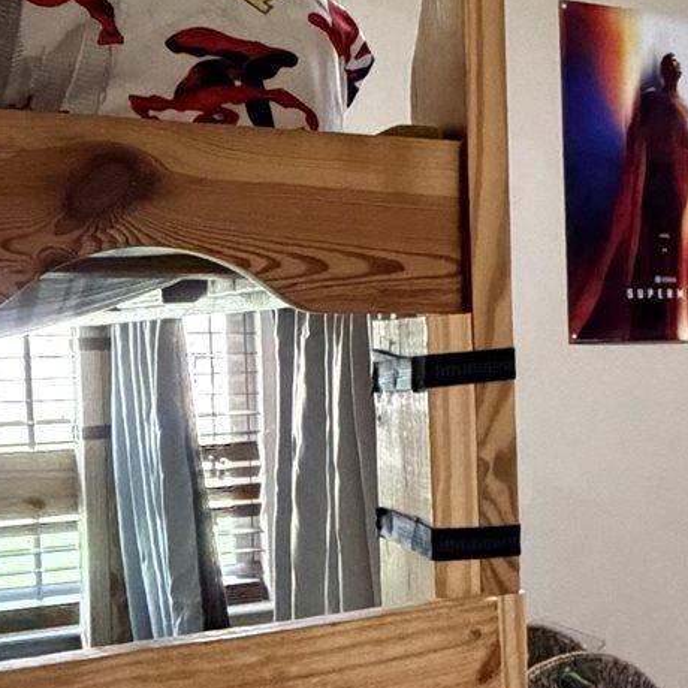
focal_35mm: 62
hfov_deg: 24.8
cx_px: 845
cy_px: 423
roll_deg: +0.4
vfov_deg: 27.6
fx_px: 1394
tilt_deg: -2.9
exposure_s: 1/60
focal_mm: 2.22
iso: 1250
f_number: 2.2
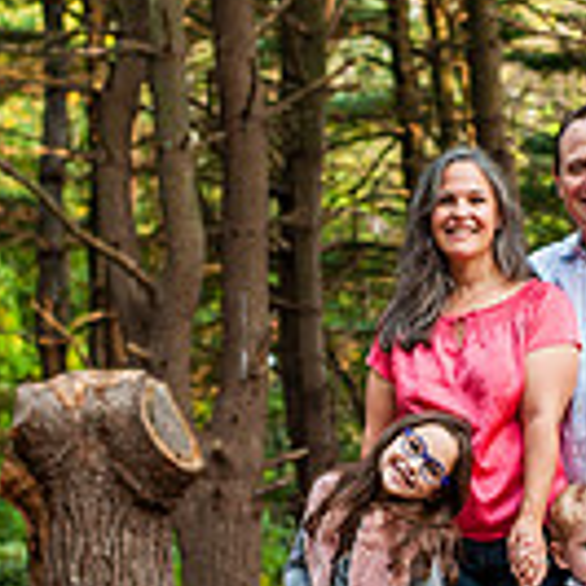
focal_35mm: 144
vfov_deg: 12.1
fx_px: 2758
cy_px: 251
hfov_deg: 12.0
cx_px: 553
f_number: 3.5
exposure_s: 1/400
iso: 800
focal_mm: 50
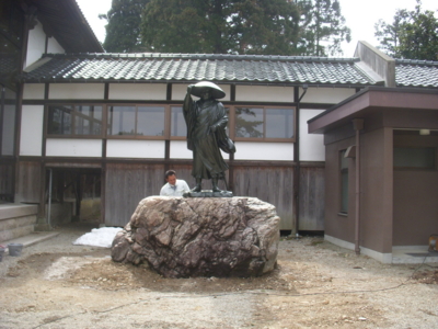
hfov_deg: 49.0
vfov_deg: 37.7
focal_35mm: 38
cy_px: 164
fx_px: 481
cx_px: 219
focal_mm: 6.3
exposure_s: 1/400
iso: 100
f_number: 3.3
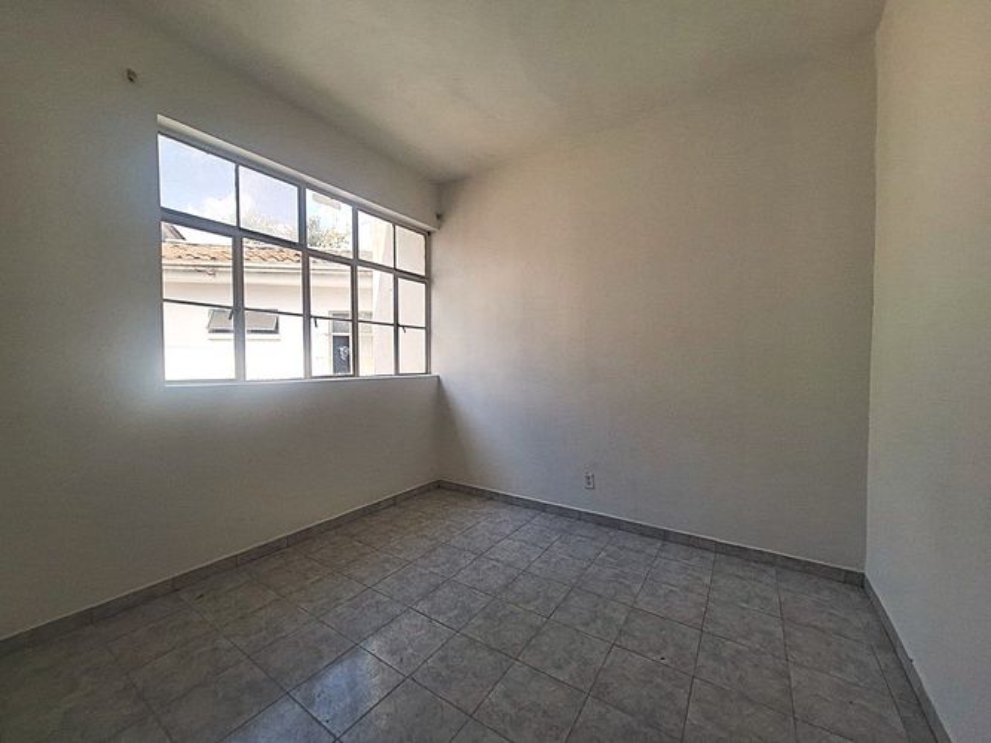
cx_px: 496
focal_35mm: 13
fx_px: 372
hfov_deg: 106.2
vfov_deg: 89.9
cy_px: 372
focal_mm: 1.74
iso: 40
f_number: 2.2
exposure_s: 1/468
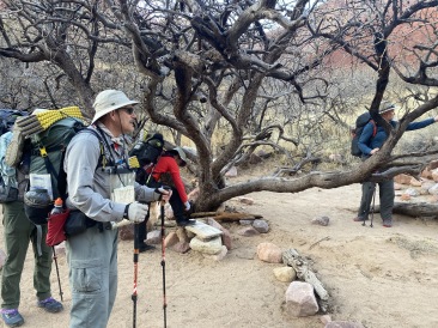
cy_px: 164
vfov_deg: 53.0
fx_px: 329
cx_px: 219
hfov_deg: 67.3
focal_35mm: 26
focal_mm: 4.25
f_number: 1.8
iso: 64
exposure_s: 1/122
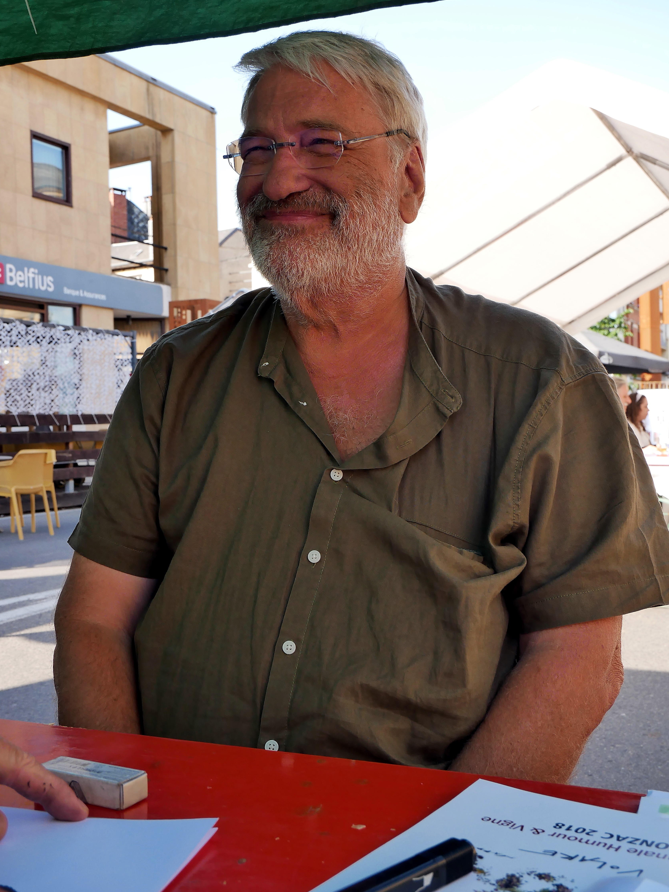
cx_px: 335
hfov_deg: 35.1
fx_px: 1057
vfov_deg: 45.8
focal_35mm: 41
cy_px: 451
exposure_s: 1/125
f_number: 7.1
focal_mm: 20
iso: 250
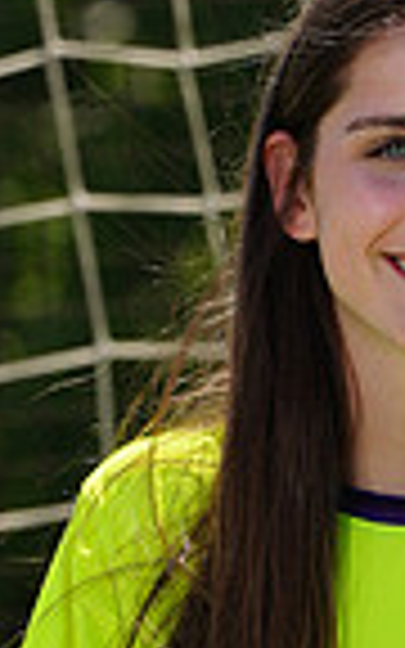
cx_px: 464
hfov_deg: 0.8
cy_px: 806
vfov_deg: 1.3
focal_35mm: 1646
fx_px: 29069
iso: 200
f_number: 13
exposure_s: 1/250
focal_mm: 400
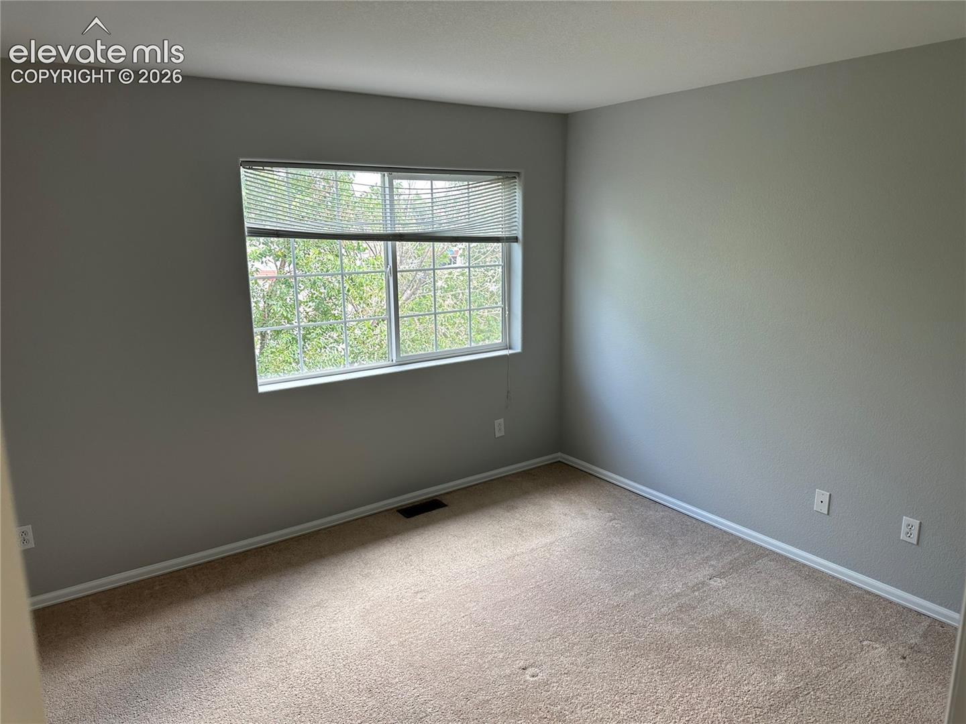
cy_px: 362
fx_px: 670
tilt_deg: -13.3
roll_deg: +0.4
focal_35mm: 24
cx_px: 483
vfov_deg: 56.8
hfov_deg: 71.6
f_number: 1.78
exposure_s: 1/124
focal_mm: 6.86
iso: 100
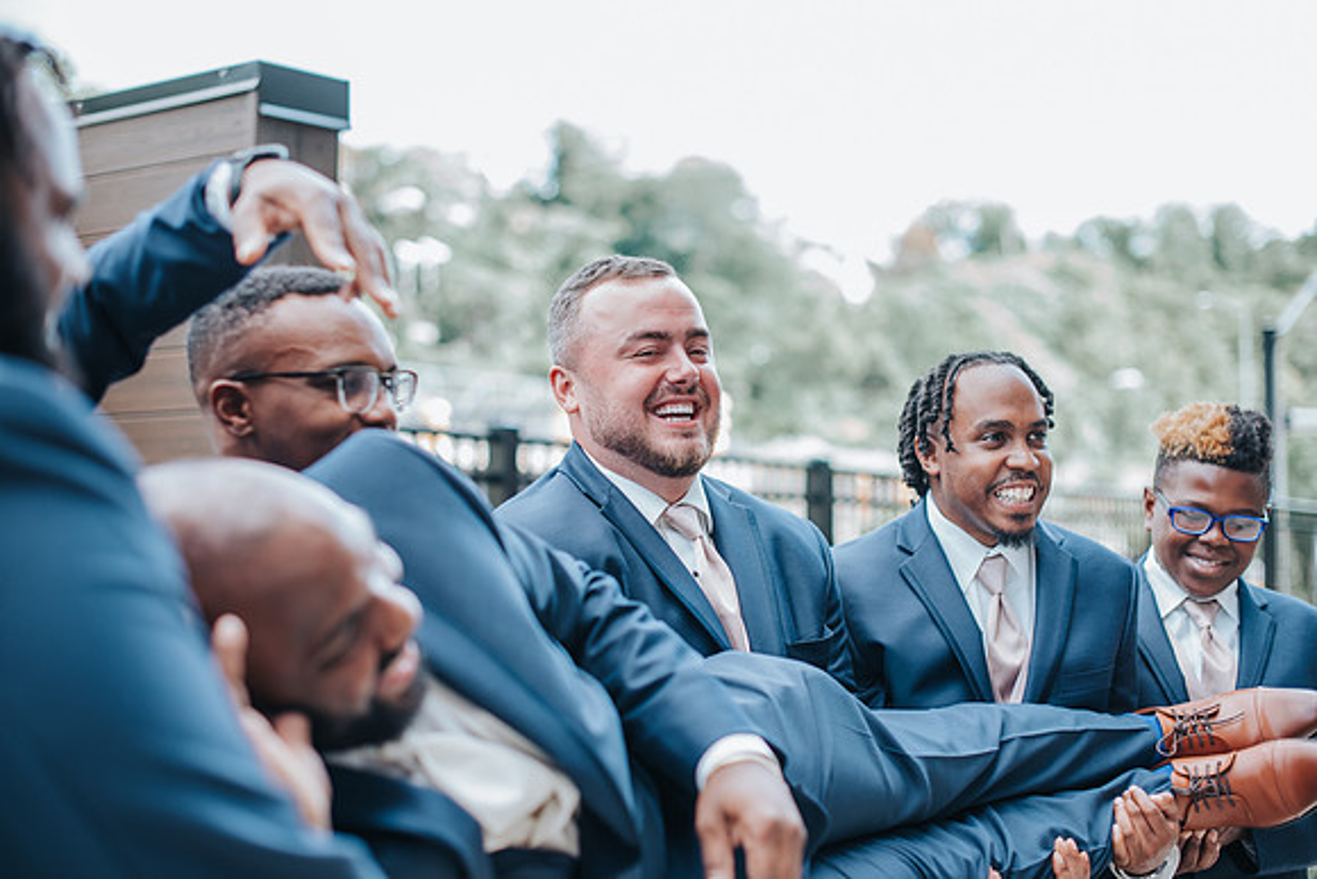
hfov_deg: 39.6
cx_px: 658
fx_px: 1830
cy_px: 440
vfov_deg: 27.0
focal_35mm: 50
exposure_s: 1/640
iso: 320
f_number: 2.2
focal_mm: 50
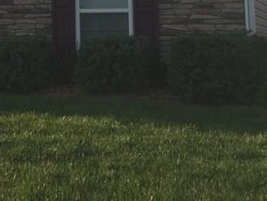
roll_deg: -2.2
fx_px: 780
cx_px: -82
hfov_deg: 18.1
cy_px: -45
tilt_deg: +8.0
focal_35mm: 101
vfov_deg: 14.2
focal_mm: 4.15
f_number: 2.2
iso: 32
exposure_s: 1/434
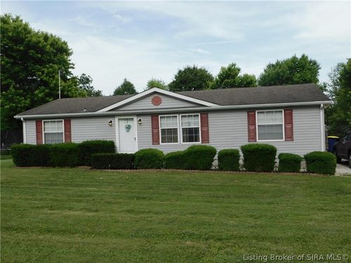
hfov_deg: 51.4
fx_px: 365
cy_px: 132
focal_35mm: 36
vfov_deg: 39.7
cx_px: 176
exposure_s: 1/800
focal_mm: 6.3
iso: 125
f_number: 3.5
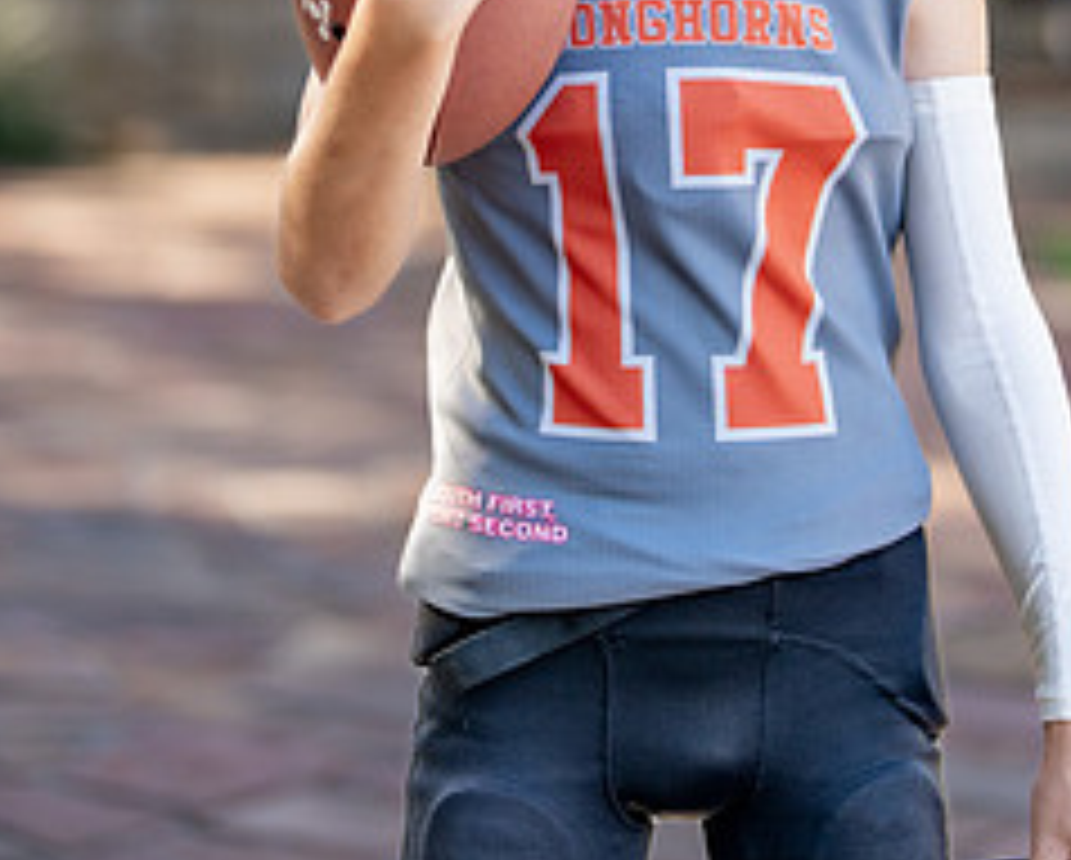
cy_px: -17
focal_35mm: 135
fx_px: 4284
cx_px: 788
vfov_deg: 11.3
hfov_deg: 14.2
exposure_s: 1/1000
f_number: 1.2
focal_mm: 50
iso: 100
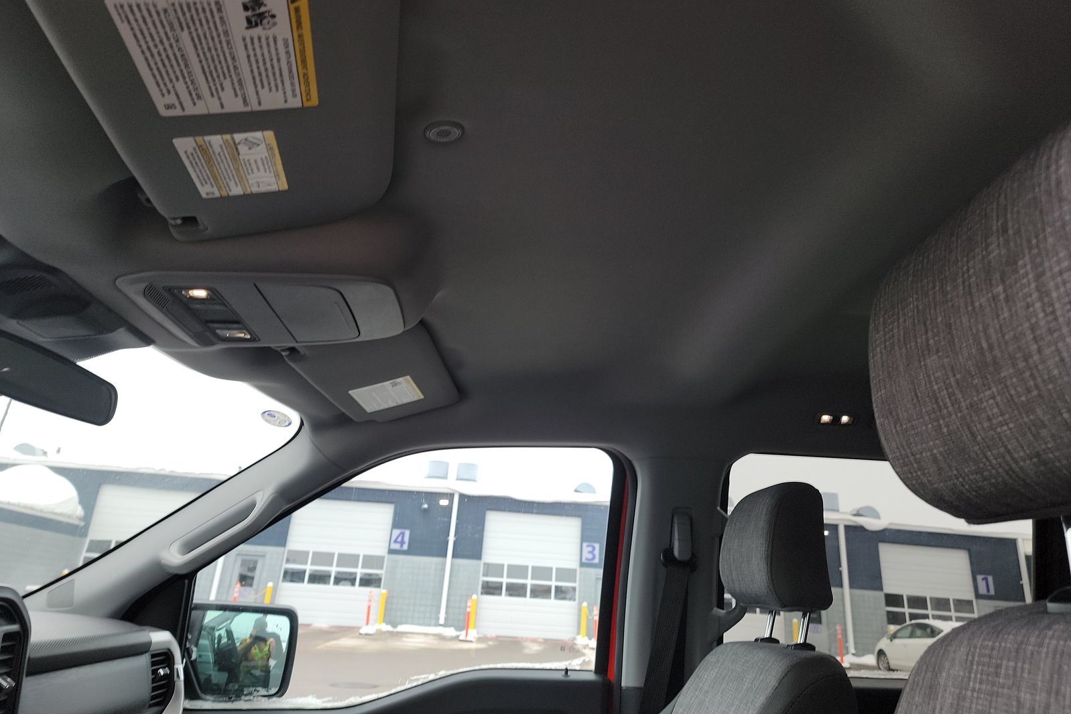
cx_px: 536
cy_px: 318
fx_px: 744
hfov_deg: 71.5
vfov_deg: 51.2
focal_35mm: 25
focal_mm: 6.7
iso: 64
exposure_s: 1/119
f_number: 1.8
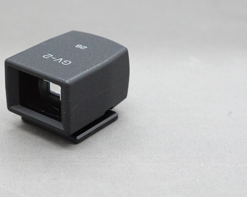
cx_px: 82
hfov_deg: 18.1
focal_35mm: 106
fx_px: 774
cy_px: 91
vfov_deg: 14.5
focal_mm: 23.86
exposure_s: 1/80
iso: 2500
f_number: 5.6
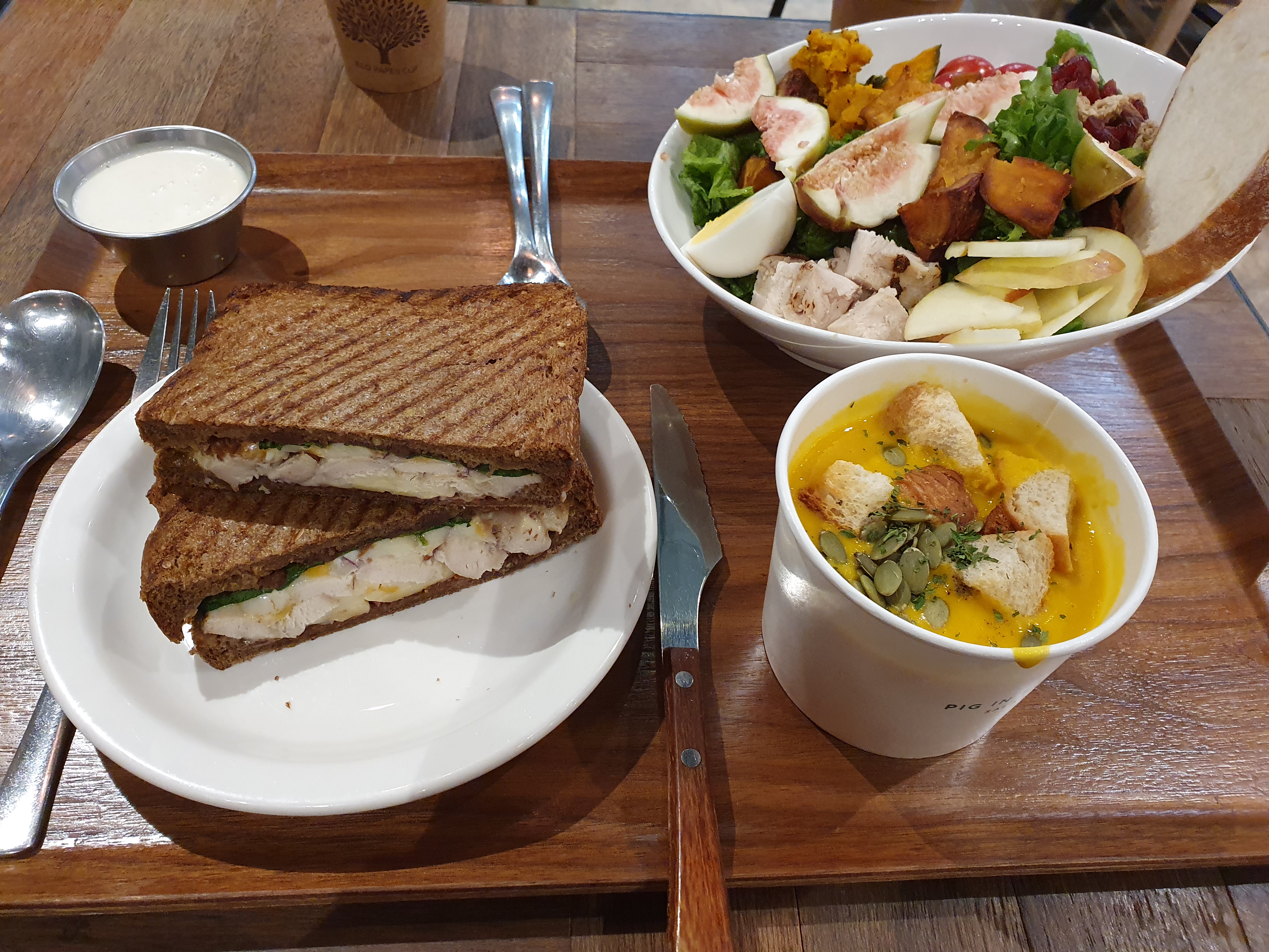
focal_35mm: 26
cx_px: 634
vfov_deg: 53.1
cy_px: 476
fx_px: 953
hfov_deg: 67.3
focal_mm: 4.32
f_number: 2.4
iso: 400
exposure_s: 1/40
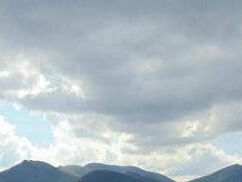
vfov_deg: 14.5
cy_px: 200
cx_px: 140
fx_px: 699
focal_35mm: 100
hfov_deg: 19.6
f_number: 8.7
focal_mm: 7.6
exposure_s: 1/200
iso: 80
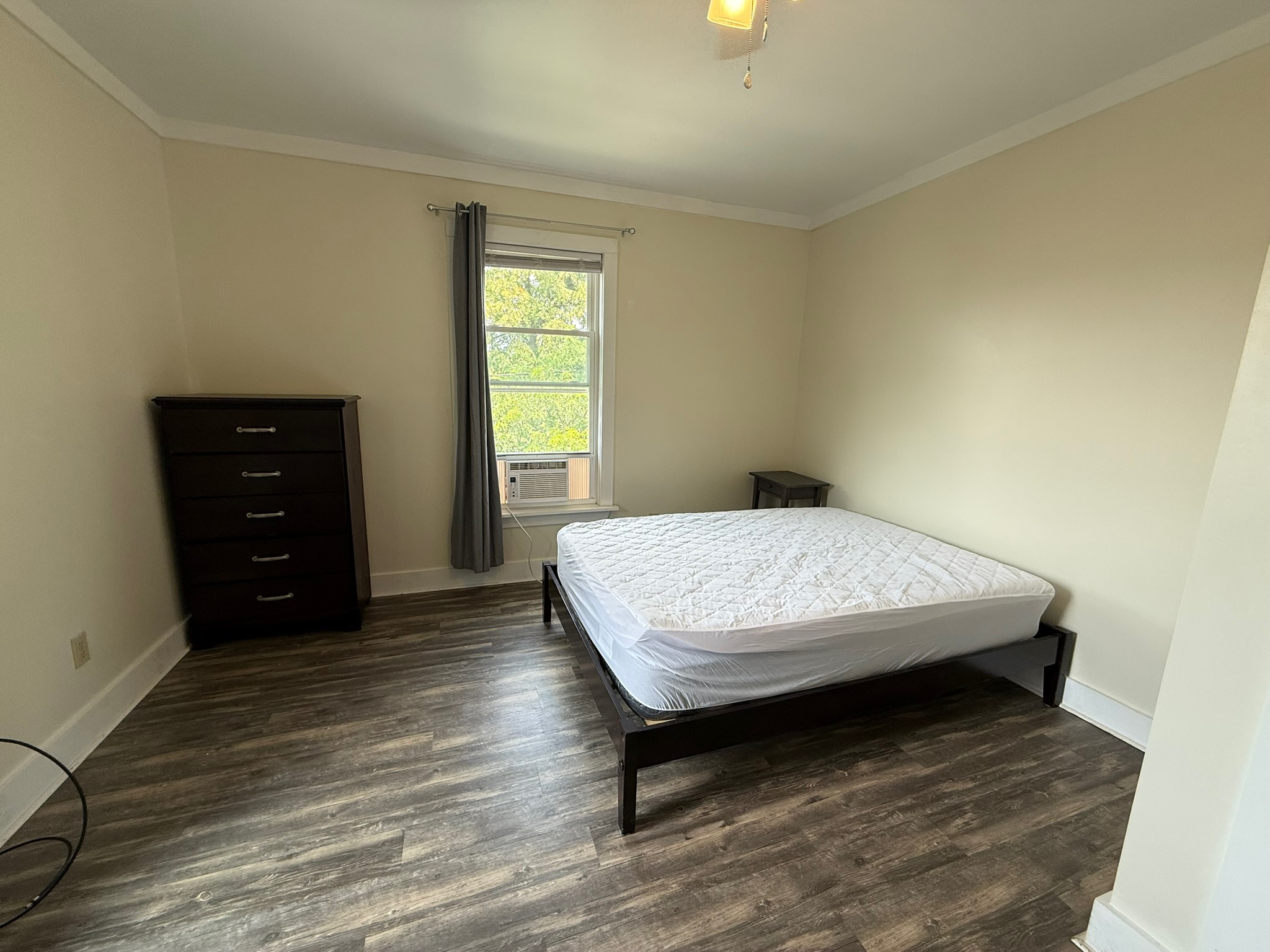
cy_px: 476
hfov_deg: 102.1
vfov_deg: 85.7
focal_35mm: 14
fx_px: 514
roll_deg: -1.1
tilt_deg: -9.9
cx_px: 635
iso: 100
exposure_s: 1/120
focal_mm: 2.22
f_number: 2.2
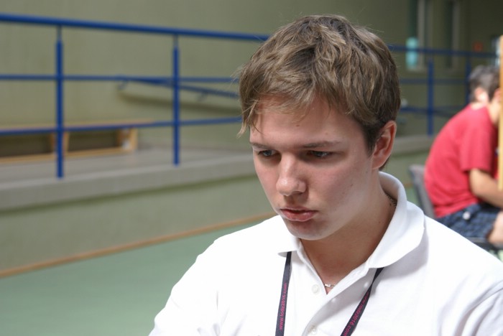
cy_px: 168
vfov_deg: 15.2
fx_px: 1259
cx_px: 252
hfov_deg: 22.6
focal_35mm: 90
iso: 320
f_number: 5.6
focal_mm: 60
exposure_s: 1/60
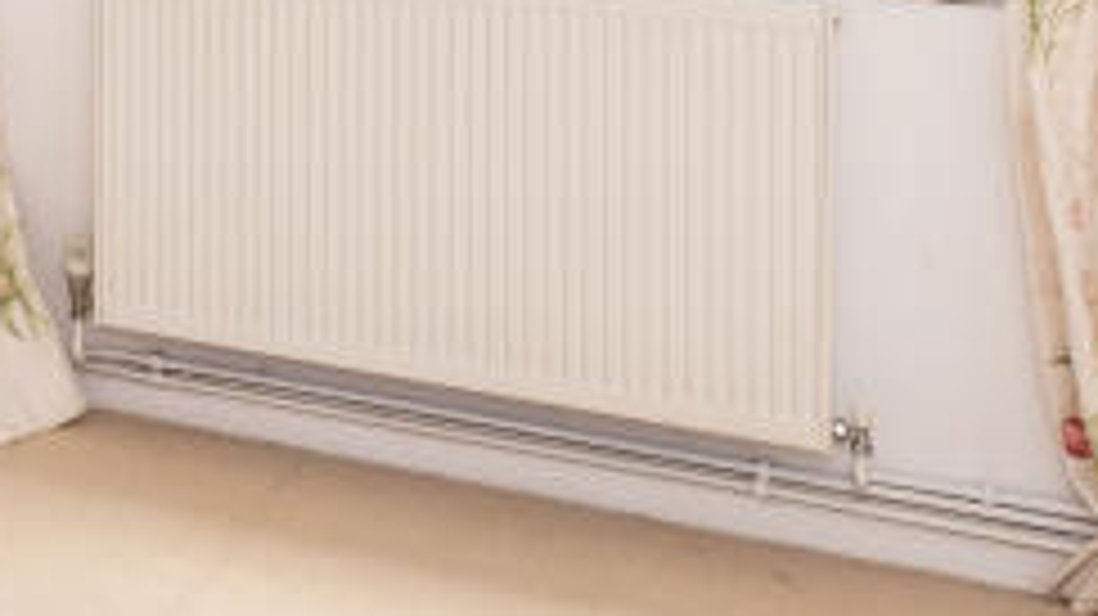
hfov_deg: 24.9
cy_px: -281
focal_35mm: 66
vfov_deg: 16.7
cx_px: -526
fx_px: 1921
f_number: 8
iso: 400
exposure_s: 1/50
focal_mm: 10
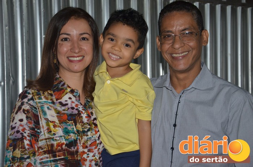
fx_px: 505
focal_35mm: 72
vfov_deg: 18.9
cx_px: 126
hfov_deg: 28.1
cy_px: 84
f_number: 4.8
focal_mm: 48
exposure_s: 1/60
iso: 800
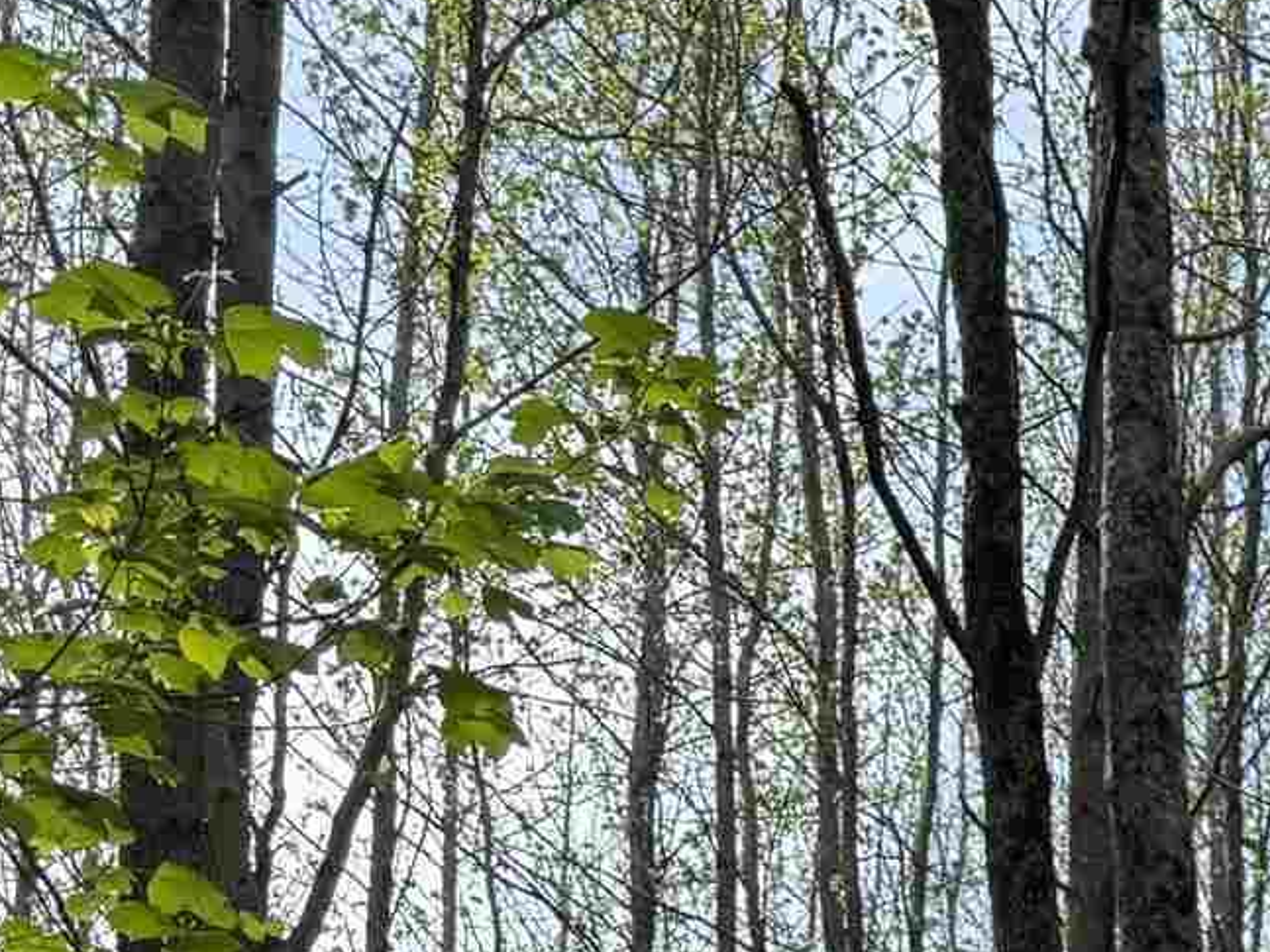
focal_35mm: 114
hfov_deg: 14.5
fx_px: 4182
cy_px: 1981
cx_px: 2501
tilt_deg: +9.9
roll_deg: +2.5
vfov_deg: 11.5
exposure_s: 1/1869
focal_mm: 6.76
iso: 80
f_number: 1.78
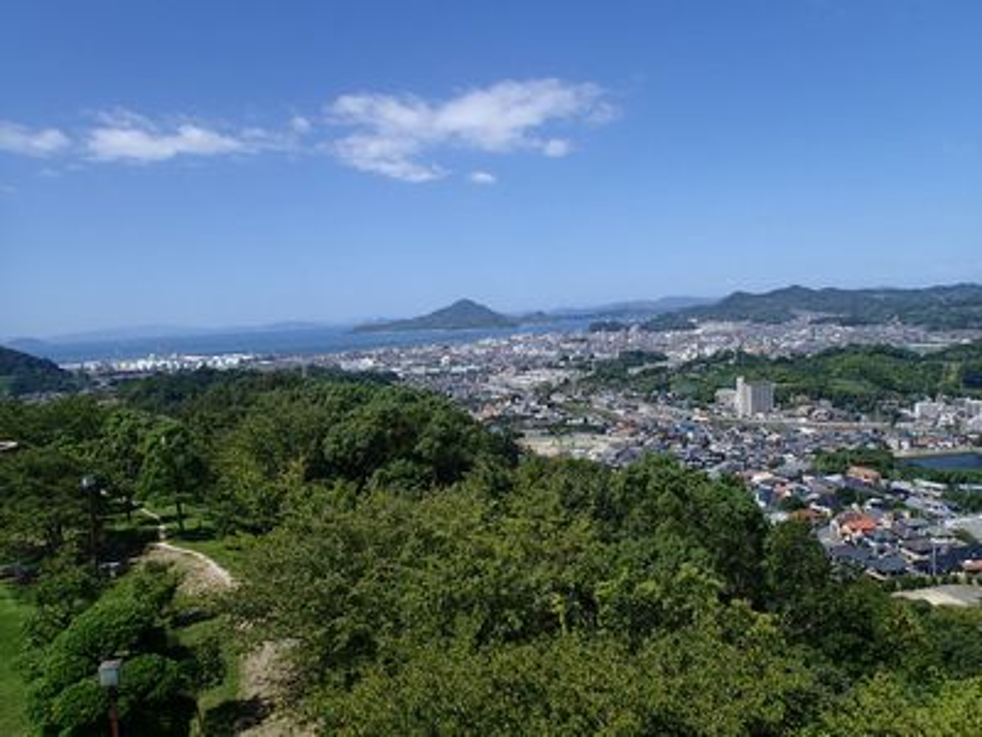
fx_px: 709
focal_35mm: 25
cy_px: 368
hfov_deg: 69.4
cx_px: 491
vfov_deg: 54.9
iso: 100
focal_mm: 4.5
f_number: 8
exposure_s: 1/250
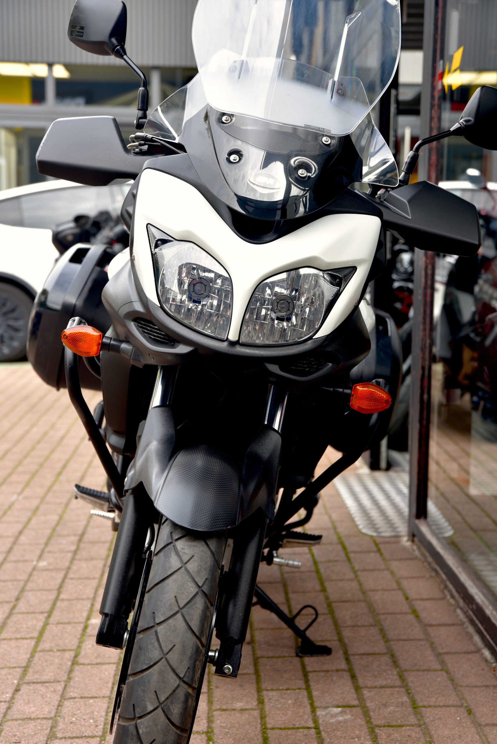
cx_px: 248
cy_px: 372
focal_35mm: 62
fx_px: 1283
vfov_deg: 32.4
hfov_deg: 21.9
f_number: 5
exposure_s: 1/100
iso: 200
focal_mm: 62
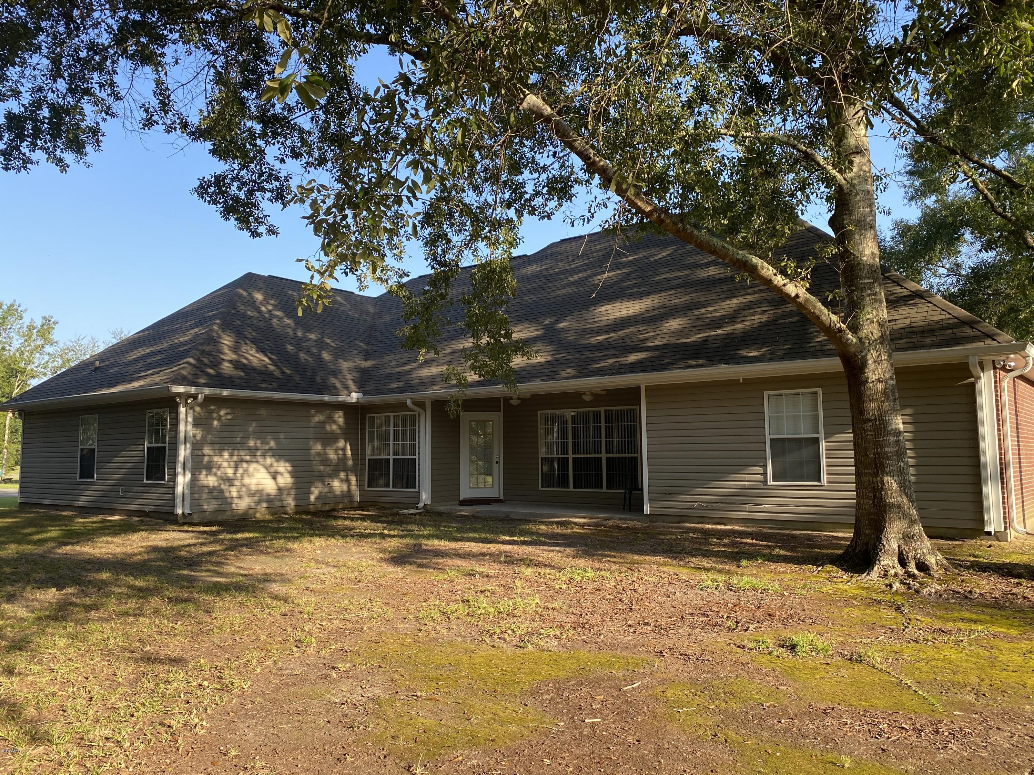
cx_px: 517
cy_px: 388
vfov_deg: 53.1
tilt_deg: +5.4
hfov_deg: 67.3
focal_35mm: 26
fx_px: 777
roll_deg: +0.0
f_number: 1.8
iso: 32
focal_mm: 4.25
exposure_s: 1/568
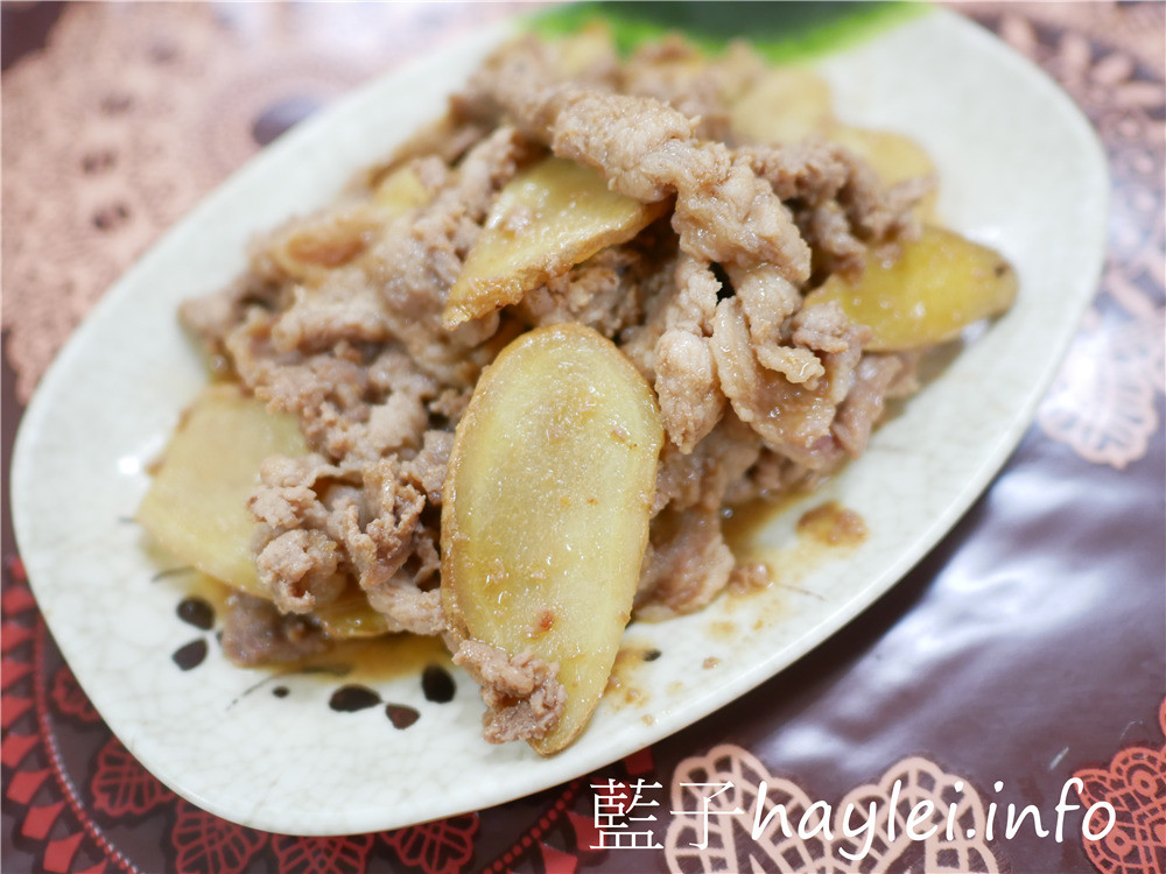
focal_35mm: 30
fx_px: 1011
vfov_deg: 46.8
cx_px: 583
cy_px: 437
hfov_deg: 60.0
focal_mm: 15
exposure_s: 1/60
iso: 640
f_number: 1.7
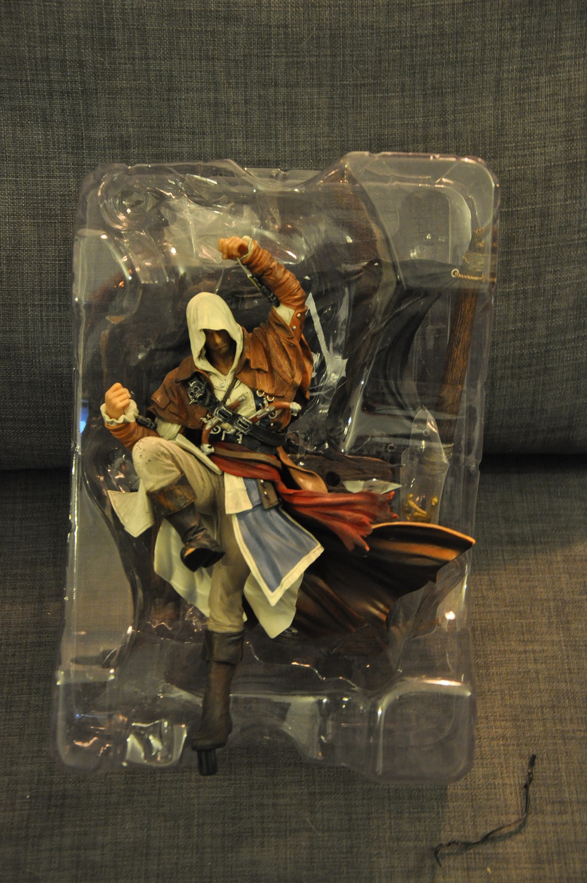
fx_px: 1544
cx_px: 294
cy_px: 442
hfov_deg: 21.5
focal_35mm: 63
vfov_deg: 31.9
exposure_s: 1/8
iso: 1600
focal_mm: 42
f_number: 4.8
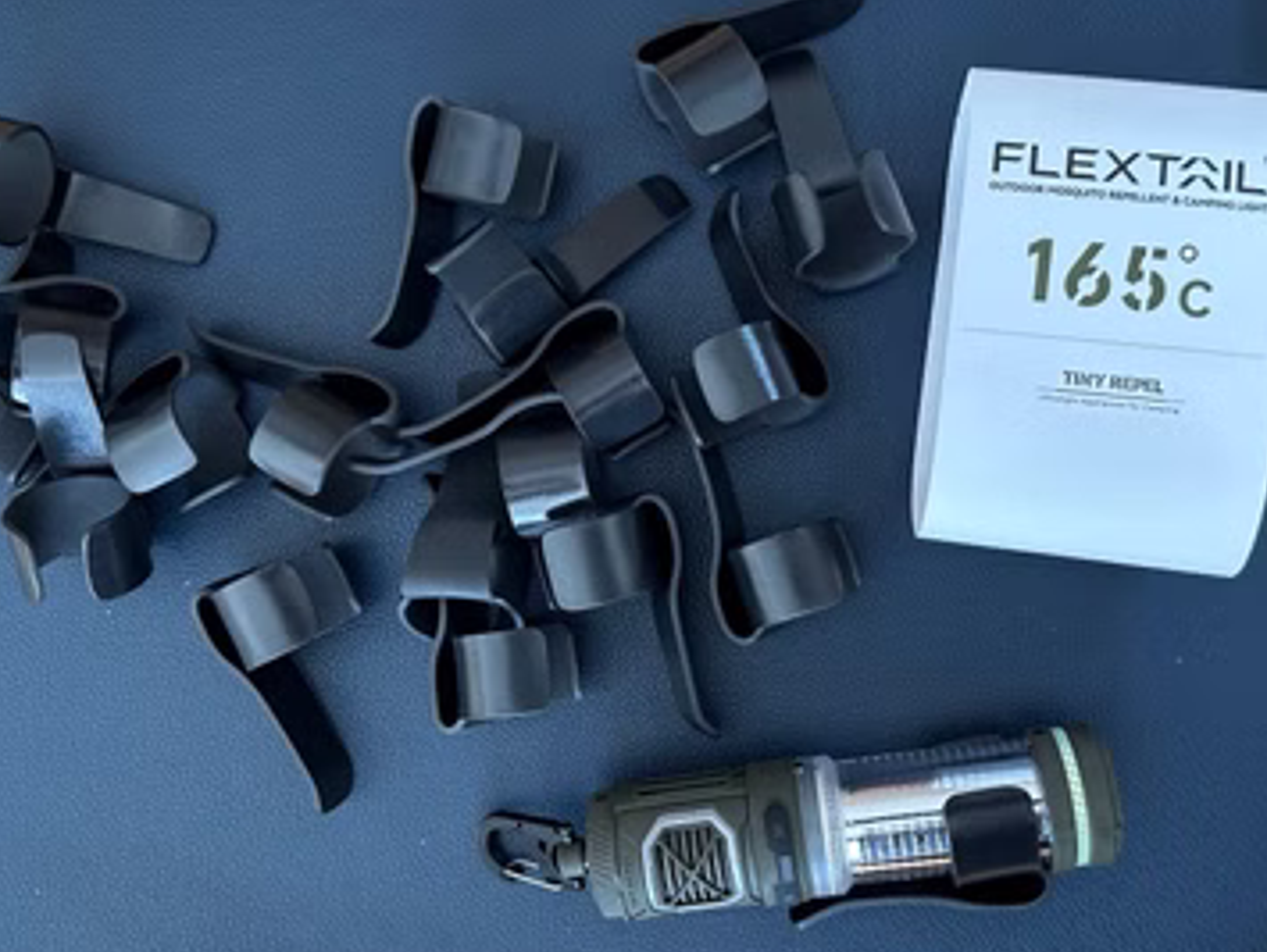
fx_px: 916
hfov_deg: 69.3
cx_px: 632
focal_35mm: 25
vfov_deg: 55.0
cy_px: 474
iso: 250
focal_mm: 6.86
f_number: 1.78
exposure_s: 1/92
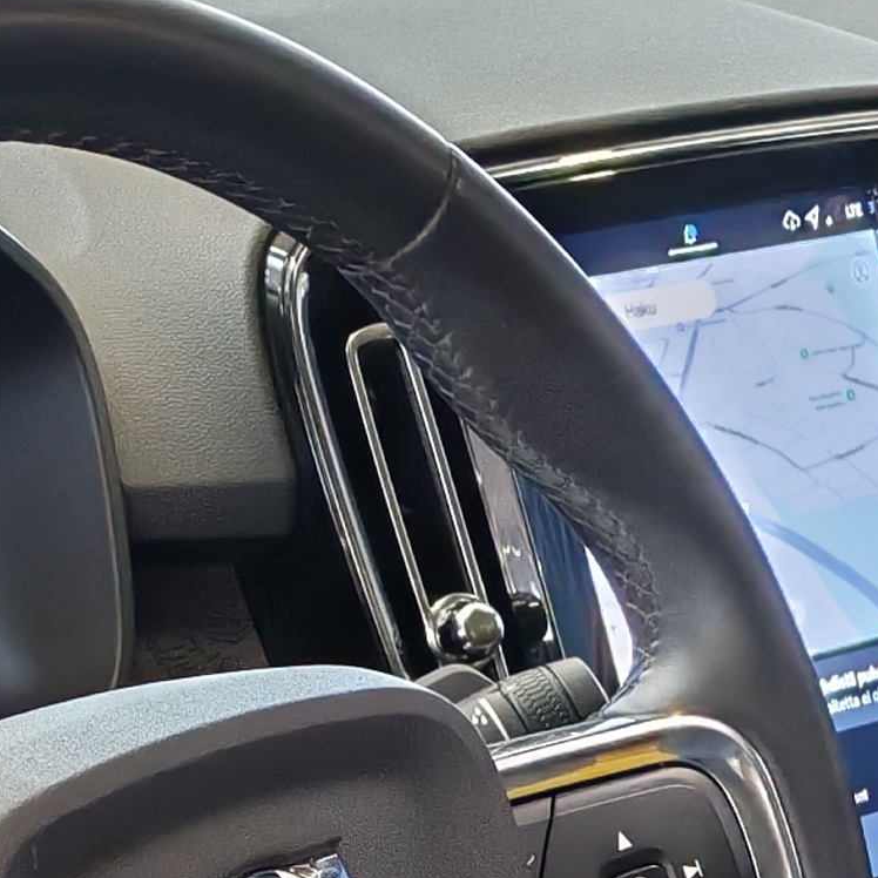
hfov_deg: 11.6
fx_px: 4304
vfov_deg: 11.0
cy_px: 1511
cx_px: 818
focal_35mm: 150
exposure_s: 1/100
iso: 994
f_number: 1.9
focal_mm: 6.12
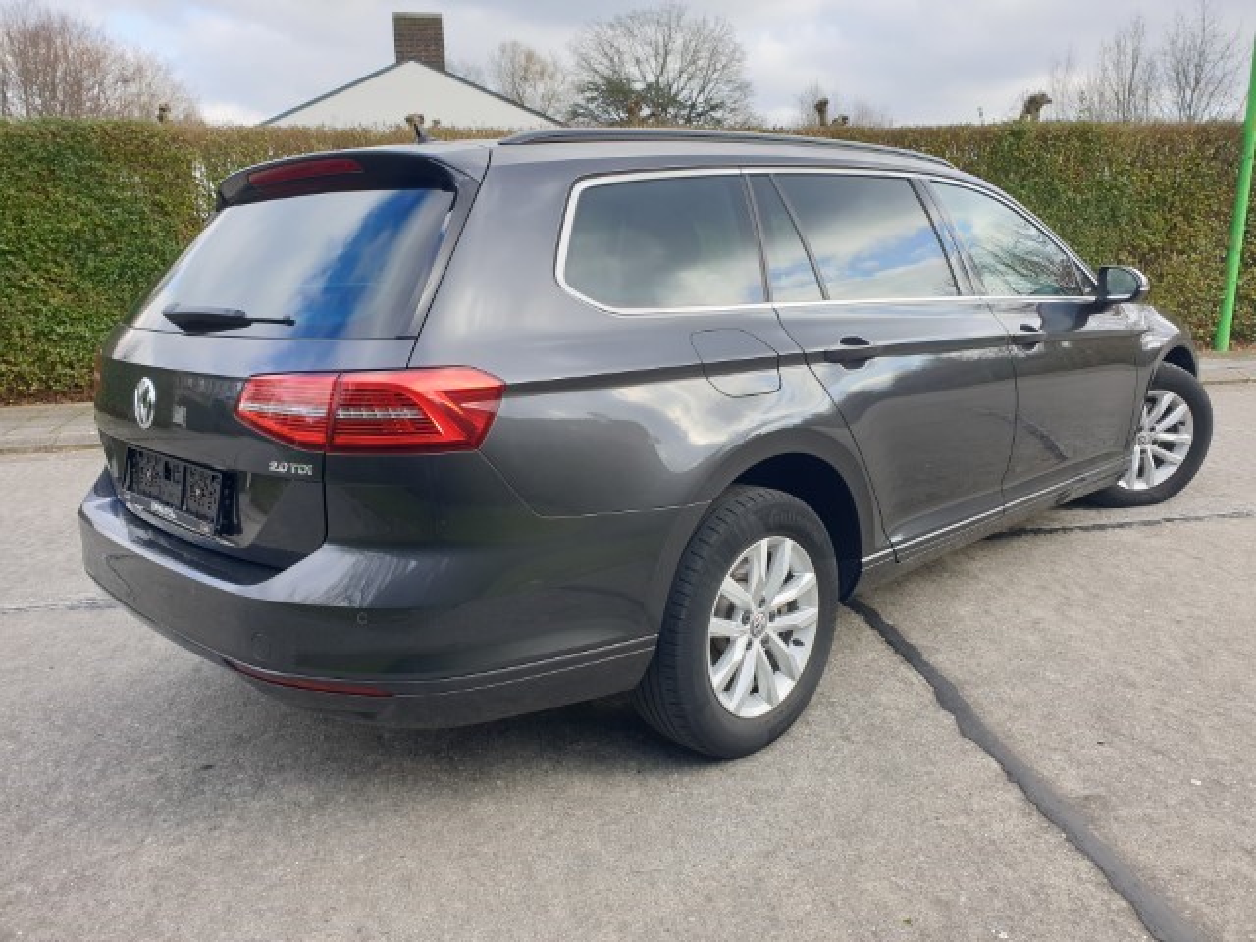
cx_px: 628
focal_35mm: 26
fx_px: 943
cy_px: 471
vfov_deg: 53.1
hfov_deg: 67.3
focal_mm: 4.3
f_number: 2.4
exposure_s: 1/175
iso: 50
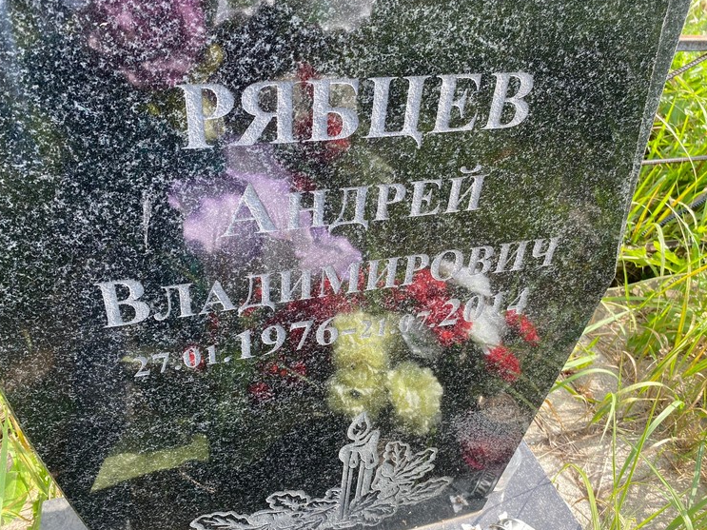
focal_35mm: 28
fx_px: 572
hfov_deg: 63.5
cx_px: 351
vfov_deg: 49.7
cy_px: 271
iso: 32
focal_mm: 4.25
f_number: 1.8
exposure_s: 1/397
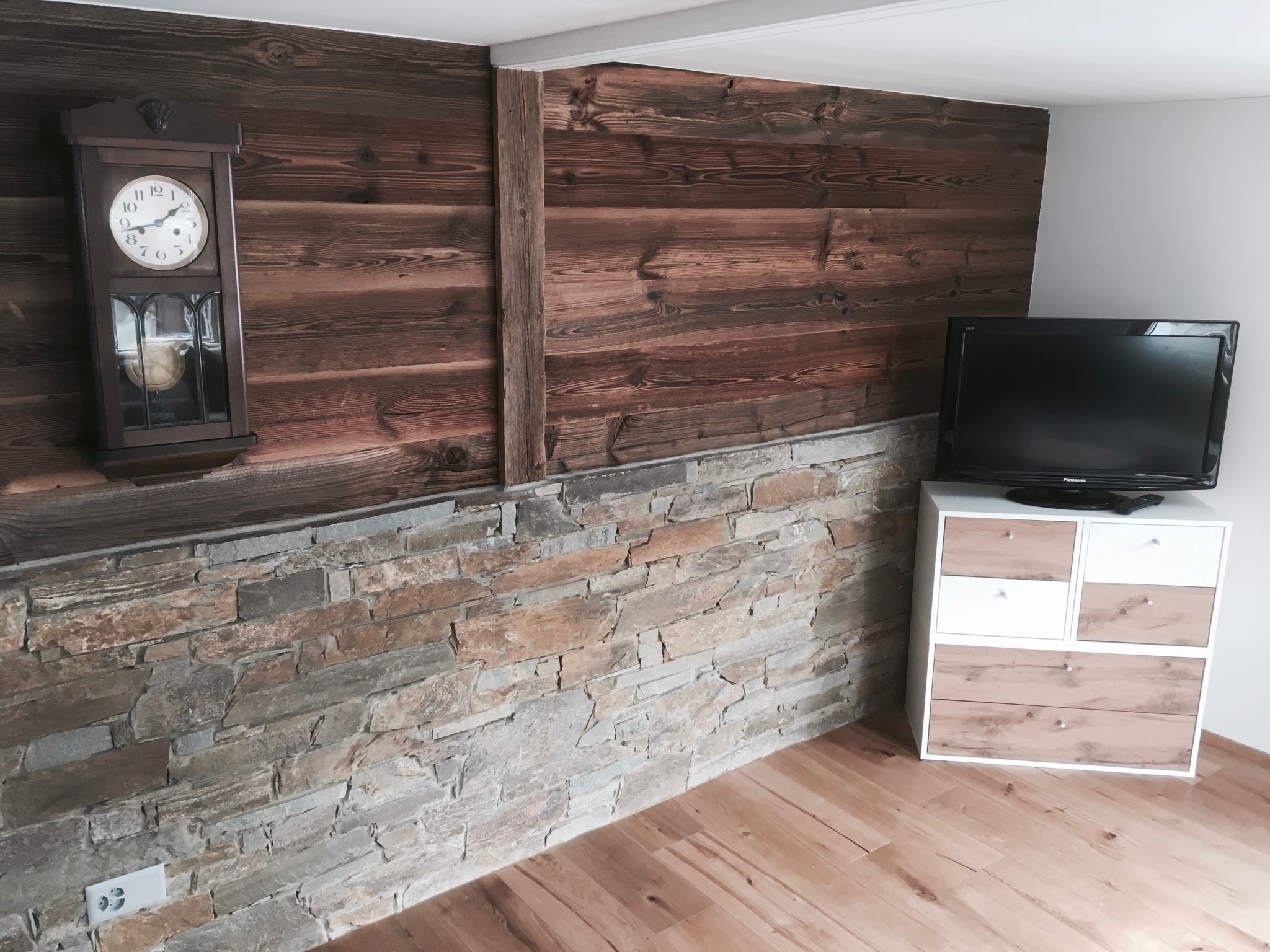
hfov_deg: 61.7
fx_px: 1064
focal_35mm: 29
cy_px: 476
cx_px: 635
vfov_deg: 48.2
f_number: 2.2
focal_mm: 4.15
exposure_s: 1/33
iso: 80
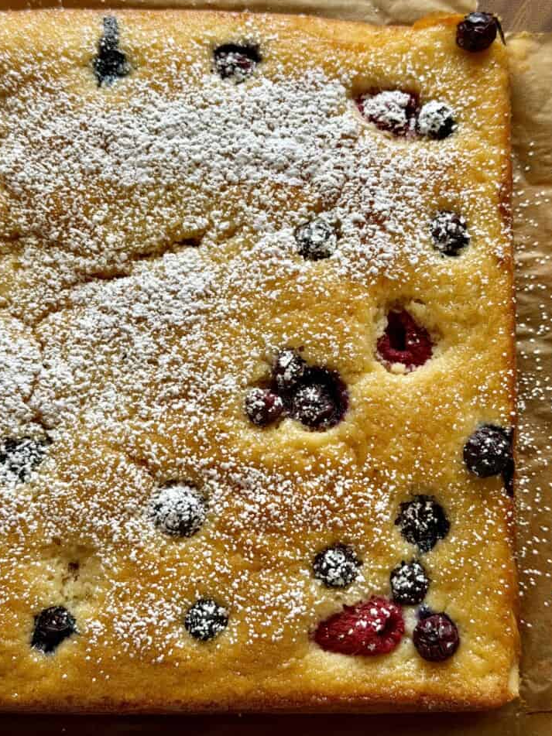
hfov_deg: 29.7
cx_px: 275
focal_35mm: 49
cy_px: 363
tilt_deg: -82.0
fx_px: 1042
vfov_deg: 38.9
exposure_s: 1/247
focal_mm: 6.76
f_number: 1.78
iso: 64
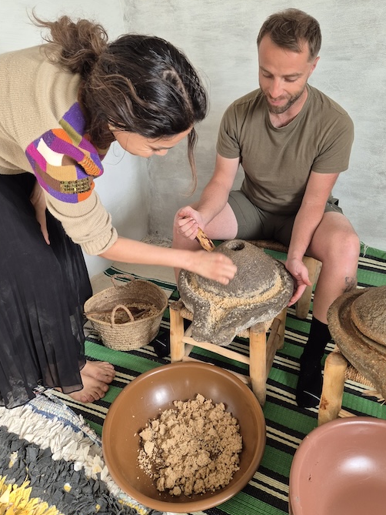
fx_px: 386
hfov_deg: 53.1
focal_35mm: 26
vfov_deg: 67.1
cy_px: 233
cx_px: 194
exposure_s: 1/100
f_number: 1.8
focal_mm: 5.4
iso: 160
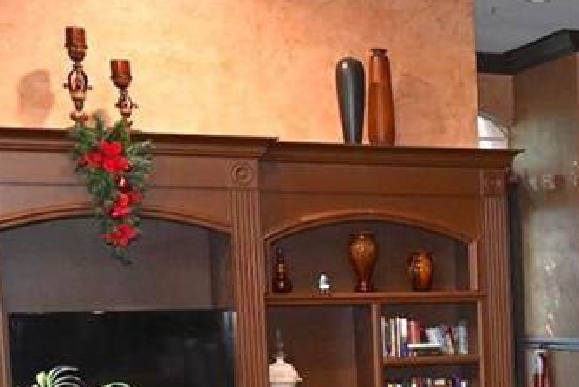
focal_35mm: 91
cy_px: 446
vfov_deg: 14.6
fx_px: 1464
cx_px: 849
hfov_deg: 19.7
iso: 1800
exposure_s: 1/60
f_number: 4
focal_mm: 19
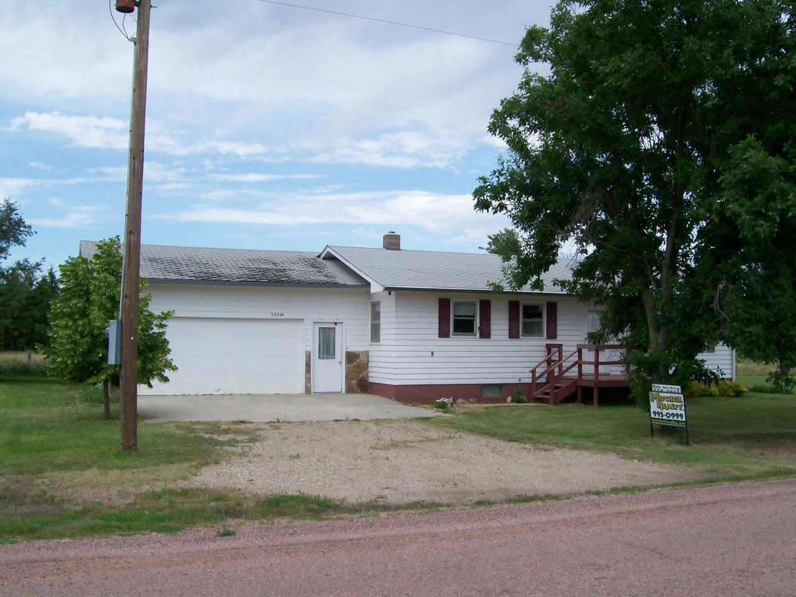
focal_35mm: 36
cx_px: 398
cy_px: 298
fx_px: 828
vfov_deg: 39.7
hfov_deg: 51.4
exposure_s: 1/462
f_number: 4.8
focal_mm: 6
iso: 80
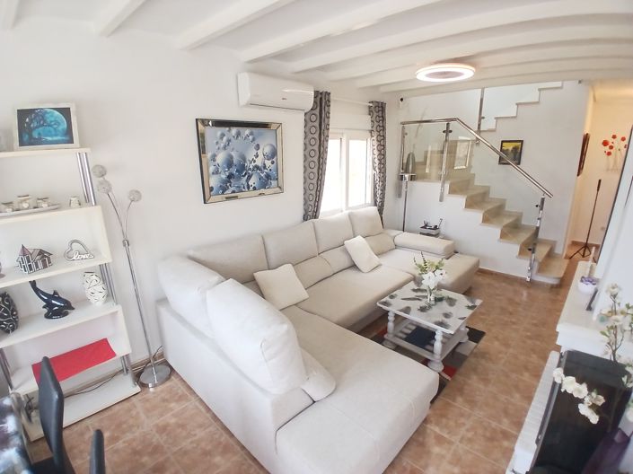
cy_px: 237
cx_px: 316
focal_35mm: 17
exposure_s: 1/33.3
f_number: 2.2
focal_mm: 1.4
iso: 125
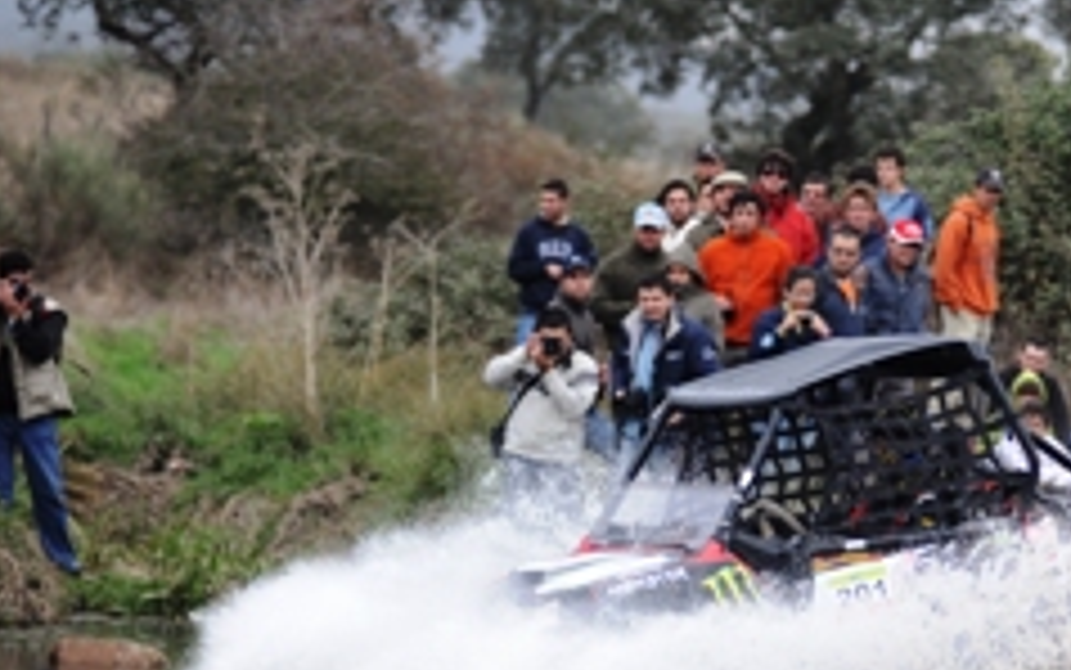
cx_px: 866
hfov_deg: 8.7
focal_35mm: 241
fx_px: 7038
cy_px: 535
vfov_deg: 5.5
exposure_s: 1/800
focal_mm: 125
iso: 500
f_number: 2.8
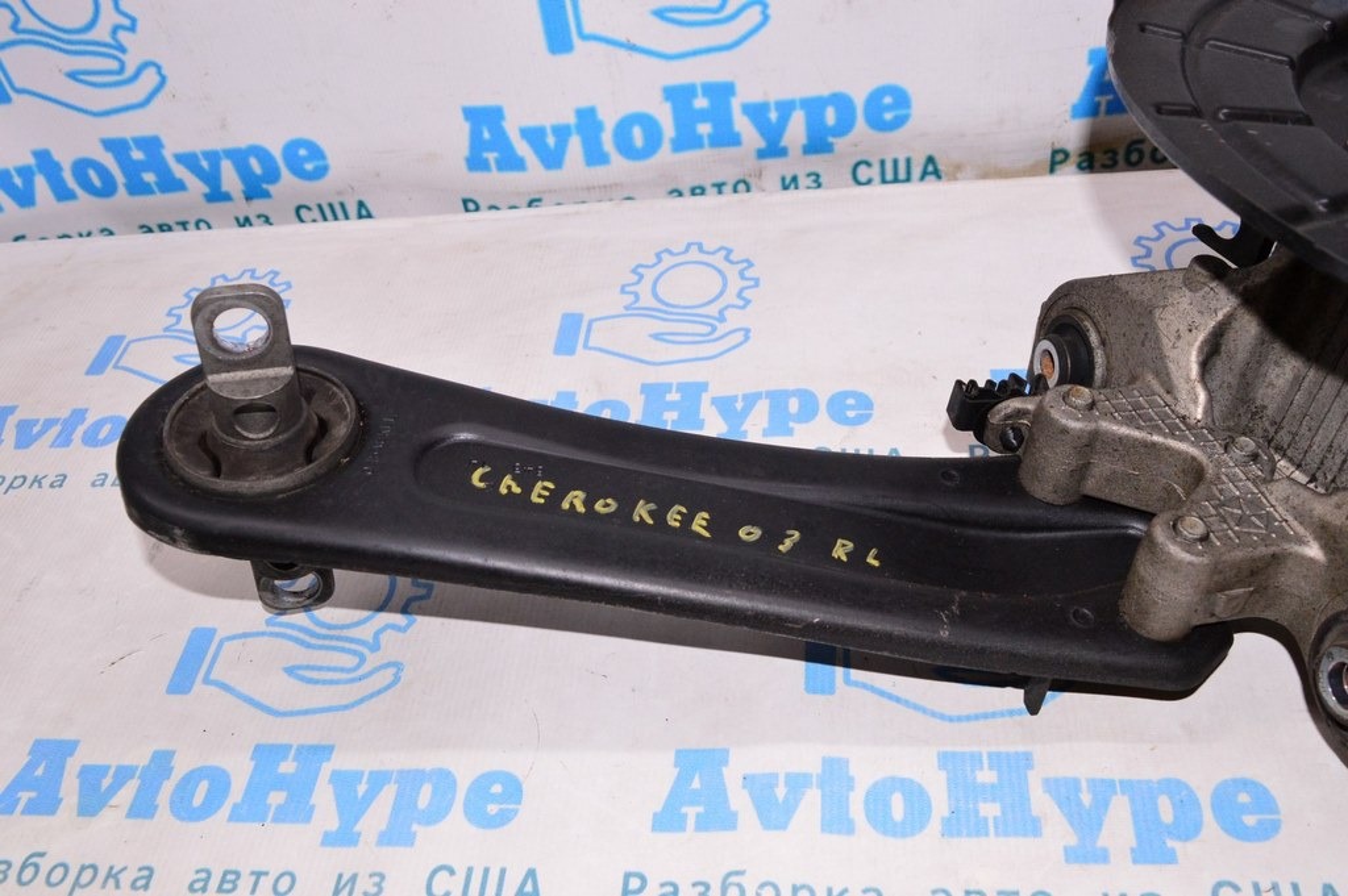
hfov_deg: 55.1
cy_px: 448
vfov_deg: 38.3
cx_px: 674
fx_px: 1291
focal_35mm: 34
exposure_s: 1/160
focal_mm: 23
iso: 1600
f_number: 8
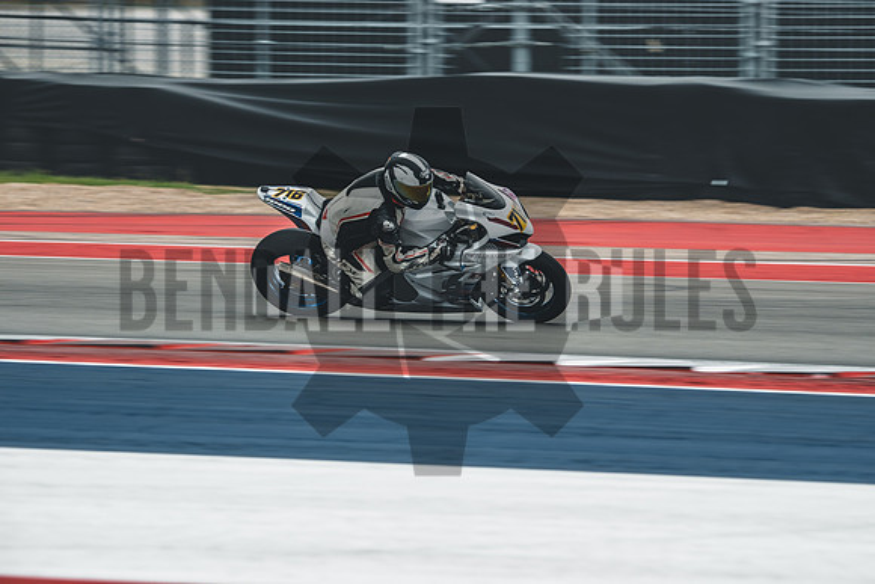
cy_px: 292
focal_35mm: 300
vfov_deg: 4.6
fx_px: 7293
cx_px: 438
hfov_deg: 6.9
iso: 160
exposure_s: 1/320
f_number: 4.5
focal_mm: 200
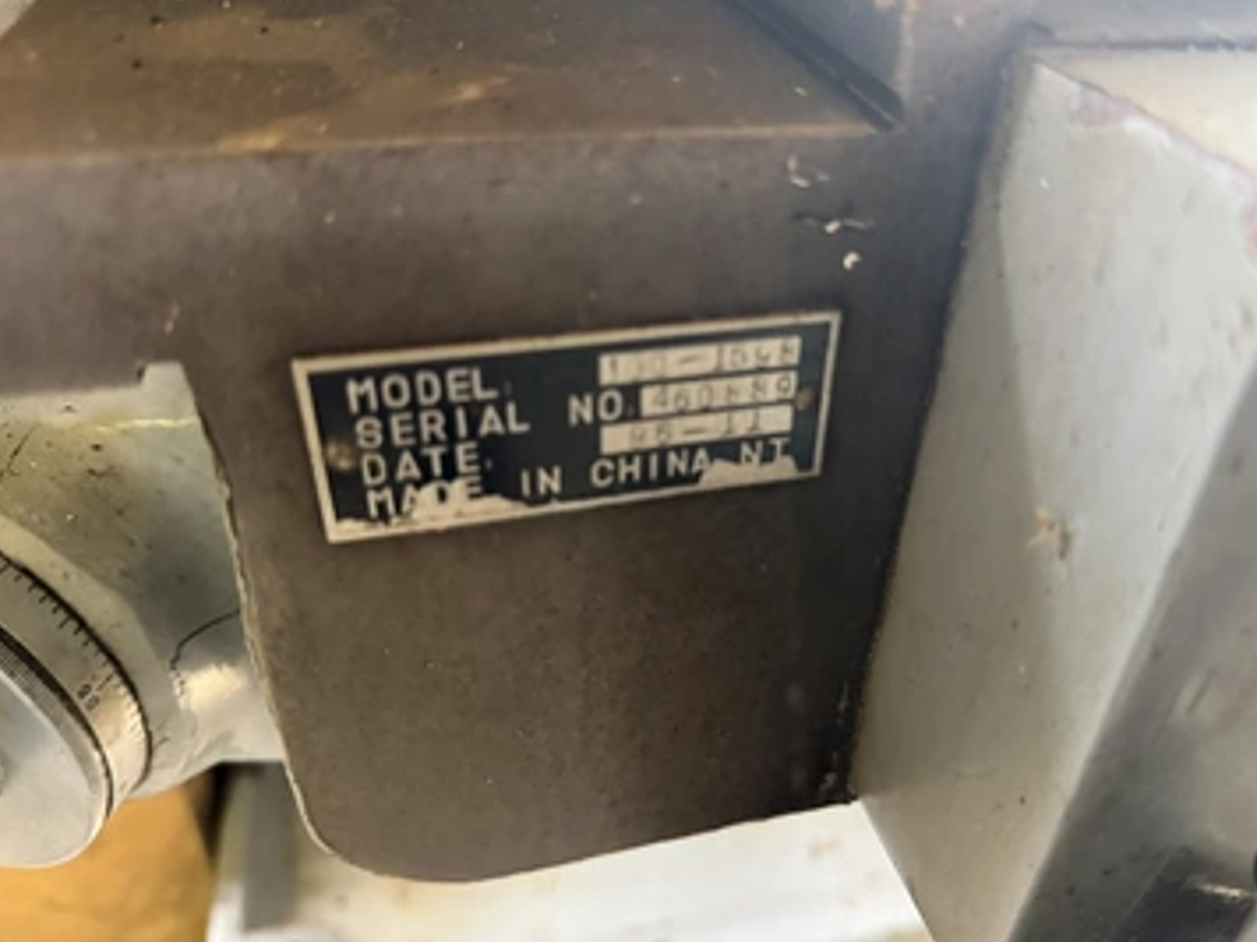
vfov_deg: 51.3
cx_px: 703
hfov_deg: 65.1
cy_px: 441
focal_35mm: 27
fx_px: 980
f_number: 1.78
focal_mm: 6.76
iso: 800
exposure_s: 1/45
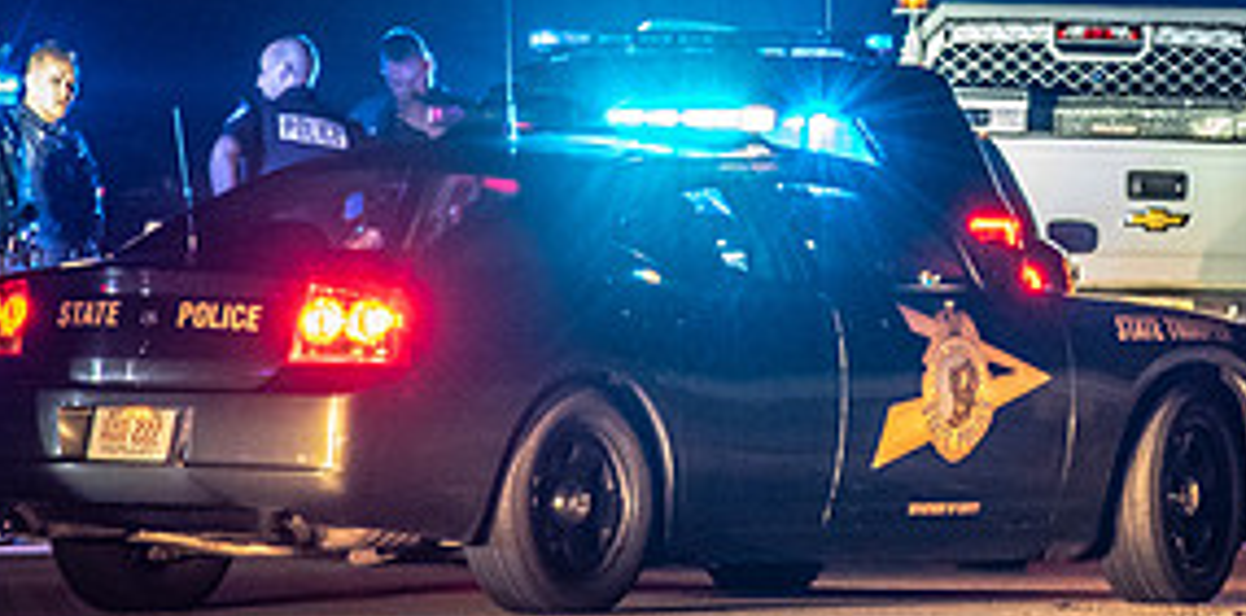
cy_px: 57
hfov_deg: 3.3
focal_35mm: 675
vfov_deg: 1.6
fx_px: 21686
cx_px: 1126
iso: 2000
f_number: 5.6
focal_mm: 190
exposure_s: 1/13
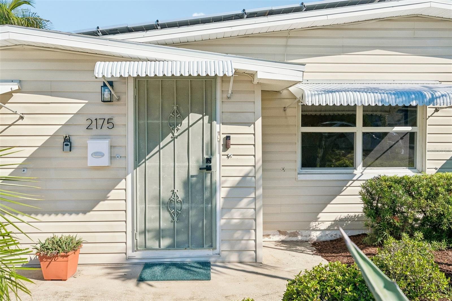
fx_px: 427
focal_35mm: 34
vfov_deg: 38.9
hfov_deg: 55.8
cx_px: 226
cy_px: 150
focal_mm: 23
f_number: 8
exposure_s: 1/4000
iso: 800
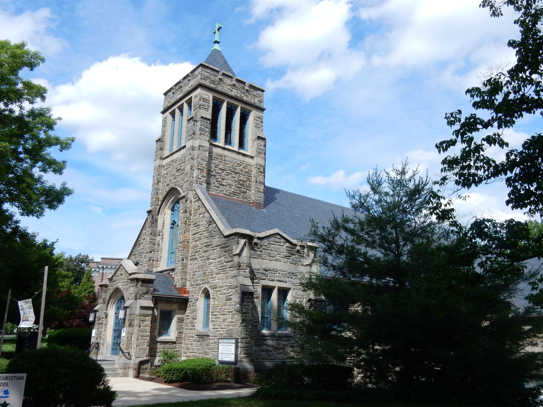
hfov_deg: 60.0
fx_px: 471
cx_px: 272
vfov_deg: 46.8
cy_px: 204
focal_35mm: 30
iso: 125
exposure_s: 1/1250
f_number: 4
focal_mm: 5.4
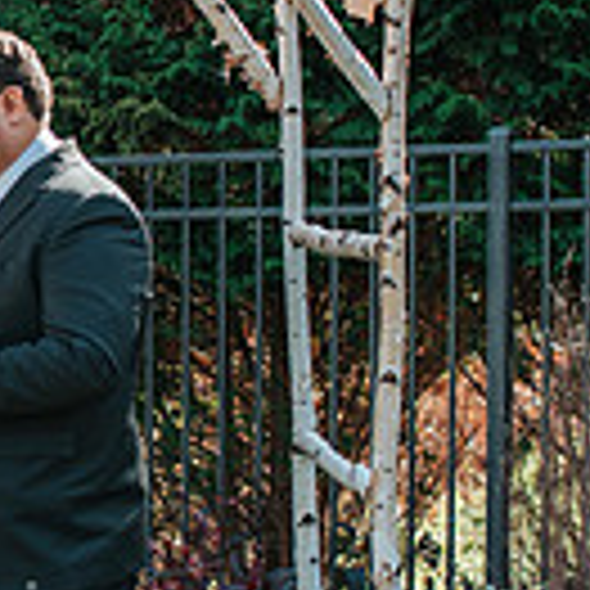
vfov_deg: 10.6
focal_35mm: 165
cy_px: 272
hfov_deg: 10.3
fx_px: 3182
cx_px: -235
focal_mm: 35
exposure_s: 1/1250
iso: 400
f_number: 3.5
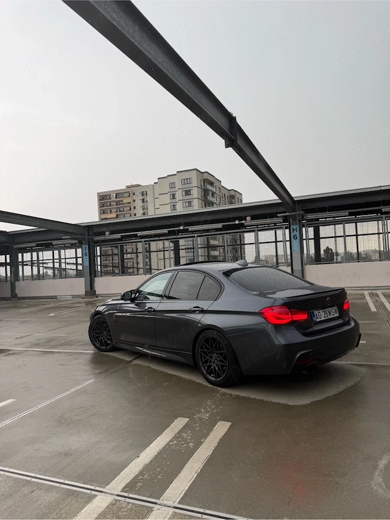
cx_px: 195
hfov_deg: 56.8
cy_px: 260
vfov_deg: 71.6
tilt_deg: +1.6
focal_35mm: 24
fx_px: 361
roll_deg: +2.4
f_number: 1.78
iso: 80
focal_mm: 6.76
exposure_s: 1/504
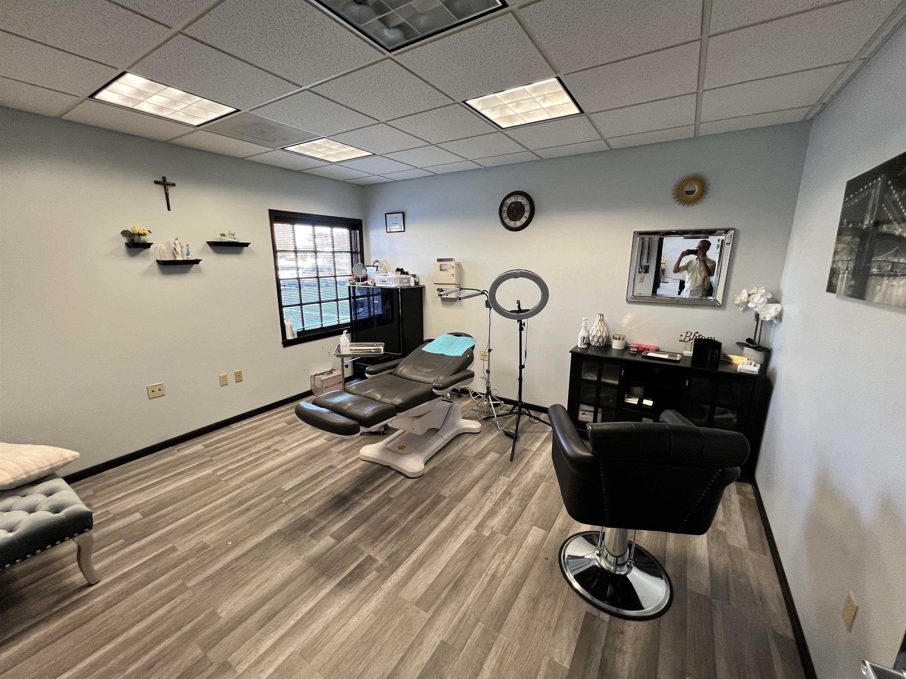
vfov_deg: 89.9
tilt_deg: -13.6
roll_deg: -0.1
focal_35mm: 13
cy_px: 340
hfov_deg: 106.2
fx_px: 340
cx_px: 453
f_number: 1.8
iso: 200
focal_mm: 1.57
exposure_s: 1/60
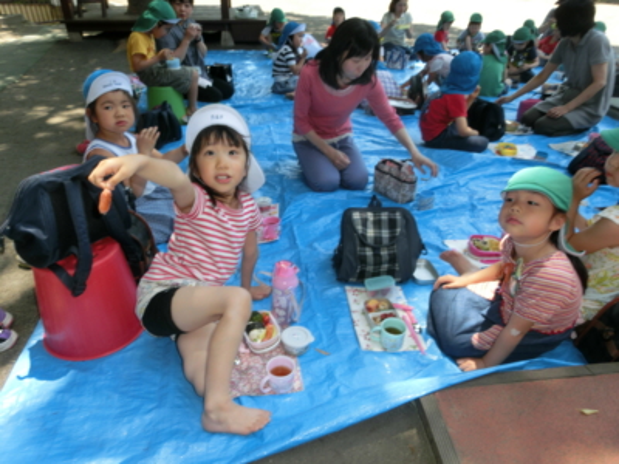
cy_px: 232
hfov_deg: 71.6
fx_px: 429
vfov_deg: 56.8
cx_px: 310
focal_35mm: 24
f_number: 3
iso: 80
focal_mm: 4.24
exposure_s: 1/200
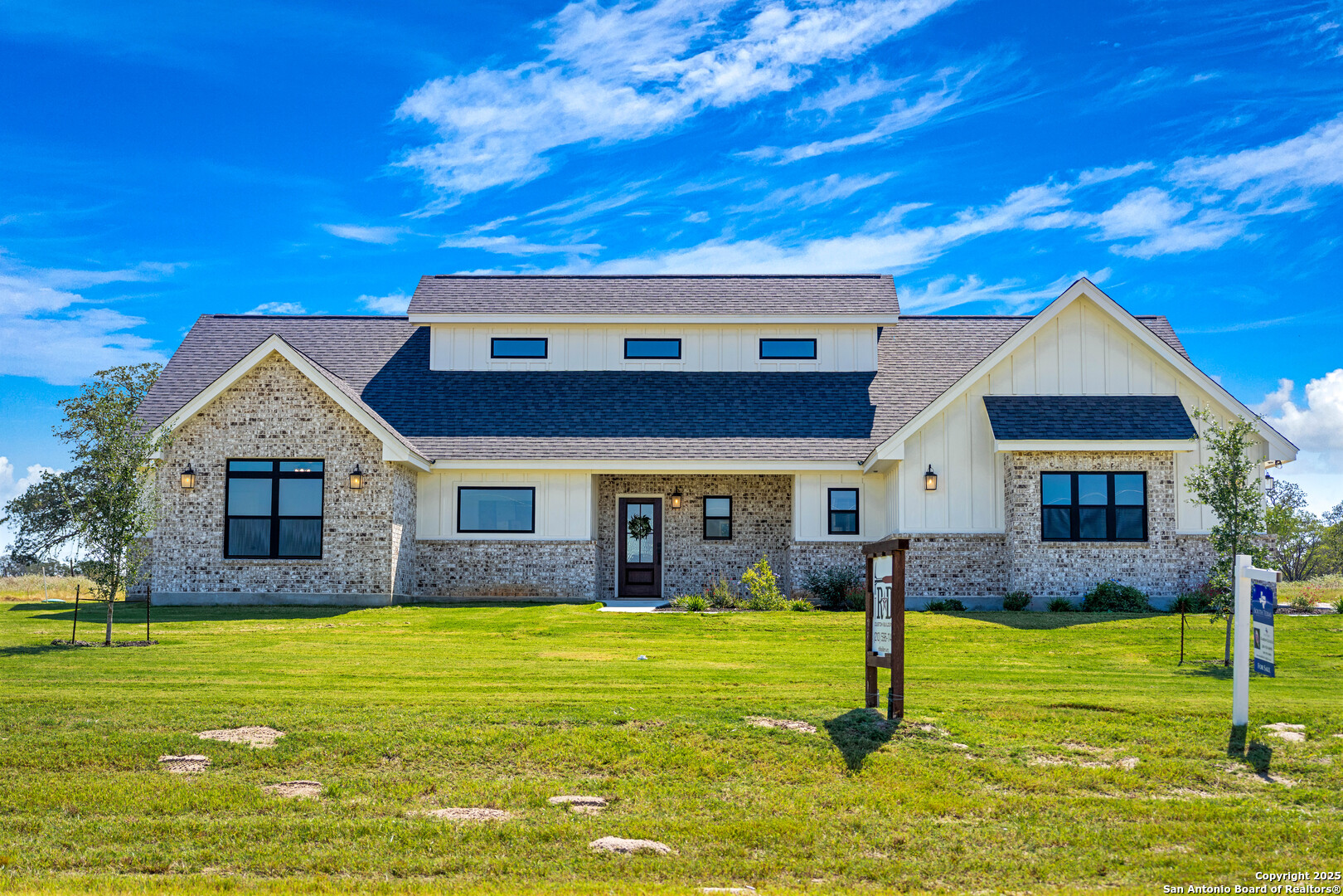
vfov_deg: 29.9
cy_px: 448
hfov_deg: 43.6
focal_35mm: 45
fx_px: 1679
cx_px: 672
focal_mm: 45
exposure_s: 1/2500
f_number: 2.8
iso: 160
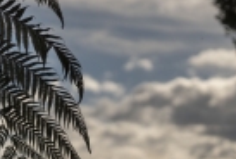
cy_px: 70
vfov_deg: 8.0
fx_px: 1130
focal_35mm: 172
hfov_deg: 11.8
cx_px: 3
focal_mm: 59
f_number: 4
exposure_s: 1/5000
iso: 100
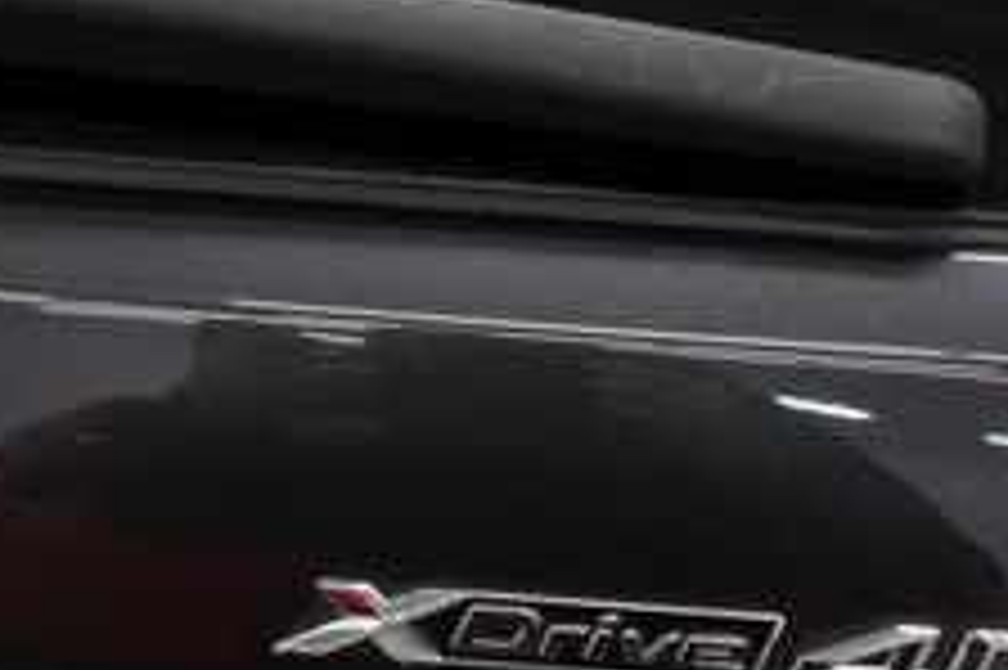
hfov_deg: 16.8
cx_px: 40
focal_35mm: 120
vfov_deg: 11.4
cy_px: 254
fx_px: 3357
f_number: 3.2
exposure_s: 1/40
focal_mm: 28
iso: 200
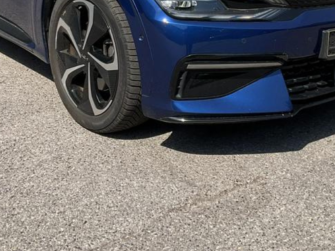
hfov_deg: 31.7
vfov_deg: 23.1
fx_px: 590
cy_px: 5
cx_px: 166
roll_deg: -2.1
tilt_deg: -10.7
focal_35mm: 61
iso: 16
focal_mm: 3
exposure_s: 1/1534
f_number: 1.8
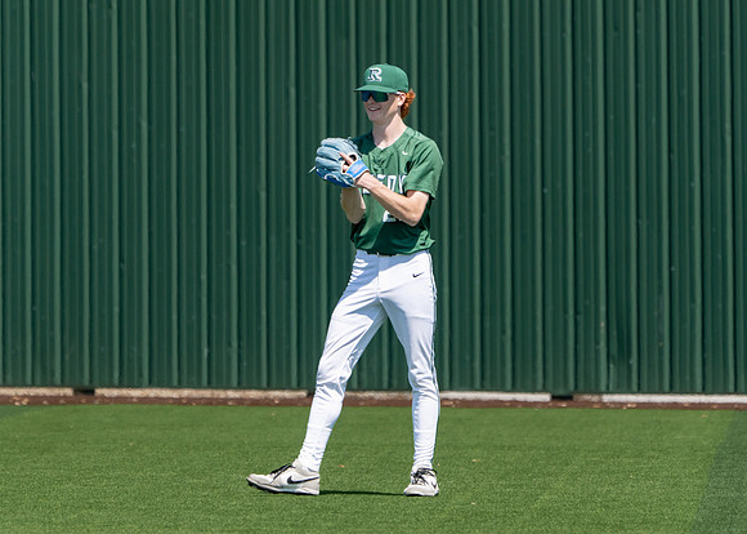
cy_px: 269
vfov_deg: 2.6
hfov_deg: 3.7
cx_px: 362
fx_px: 11661
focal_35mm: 550
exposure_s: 1/2000
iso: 640
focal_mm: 403
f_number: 8
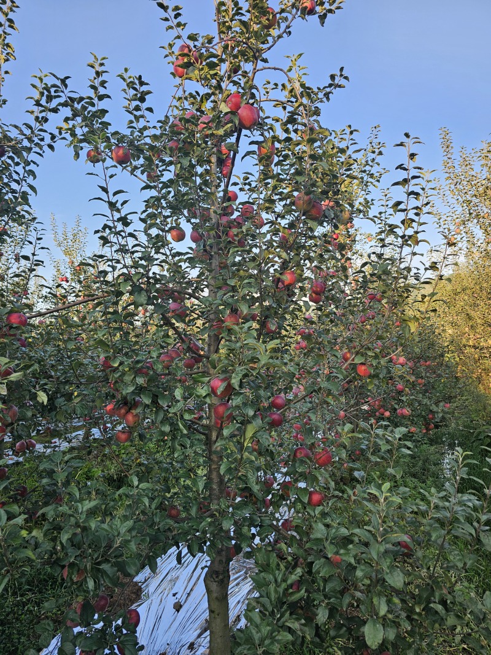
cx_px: 246
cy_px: 328
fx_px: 435
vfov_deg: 73.9
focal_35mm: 23
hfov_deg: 58.9
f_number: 1.7
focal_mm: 6.3
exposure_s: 1/100
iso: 12
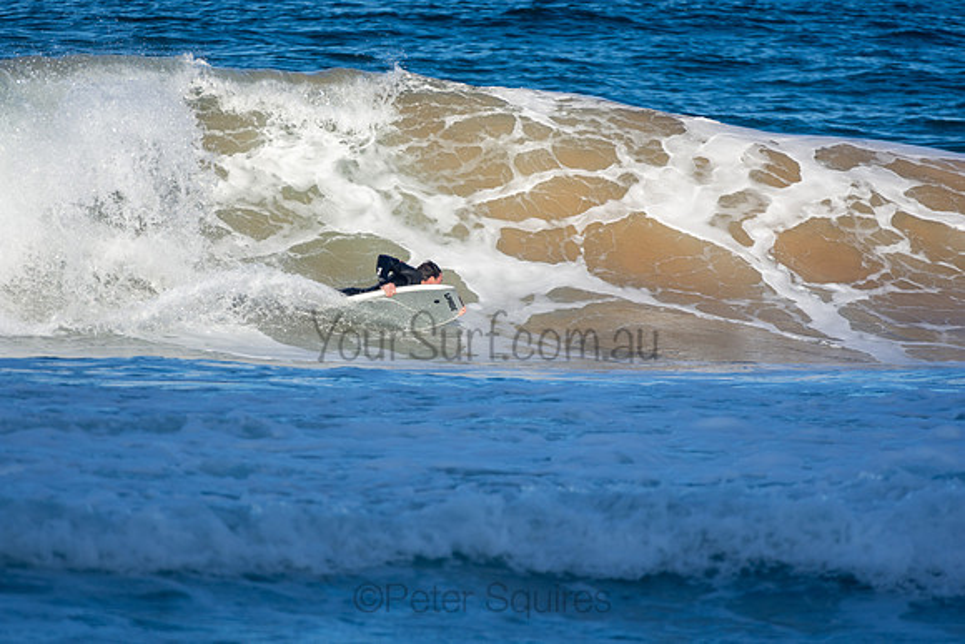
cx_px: 482
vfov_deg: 1.8
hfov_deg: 2.7
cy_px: 322
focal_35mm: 750
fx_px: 20108
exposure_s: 1/1000
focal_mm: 500
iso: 180
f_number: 5.6
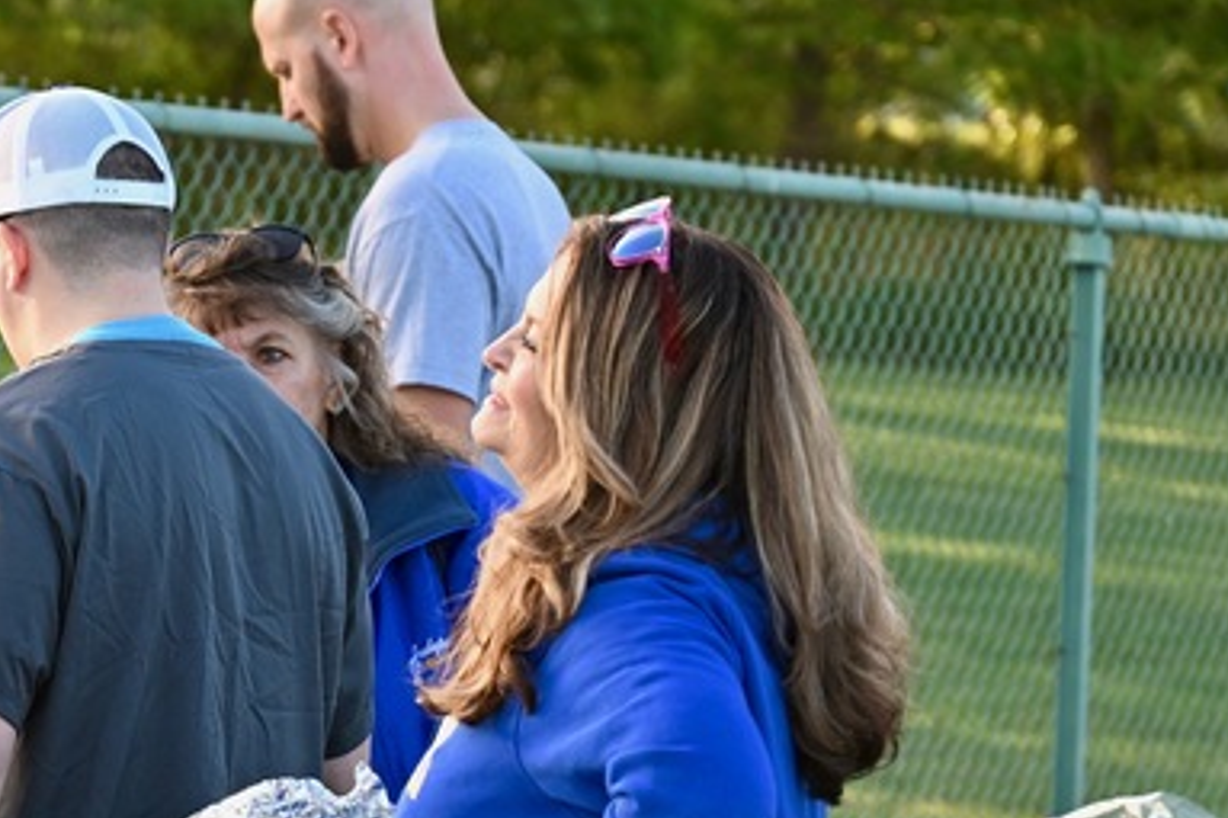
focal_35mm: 321
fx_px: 10944
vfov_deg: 4.3
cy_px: 961
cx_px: -170
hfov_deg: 6.4
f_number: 6.3
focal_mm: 120
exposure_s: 1/125
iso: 500
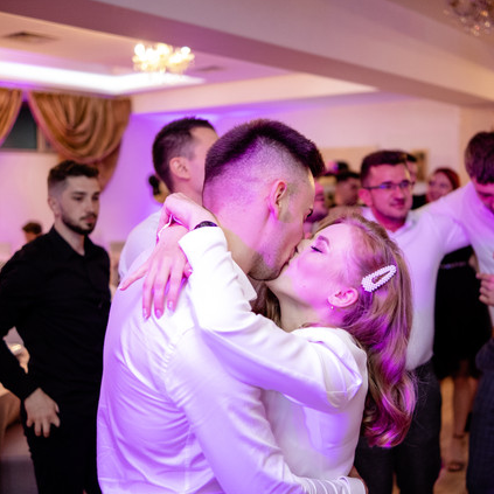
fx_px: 727
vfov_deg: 37.6
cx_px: 298
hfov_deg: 37.4
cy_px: 248
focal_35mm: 45
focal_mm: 23
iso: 1000
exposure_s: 1/200
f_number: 1.4
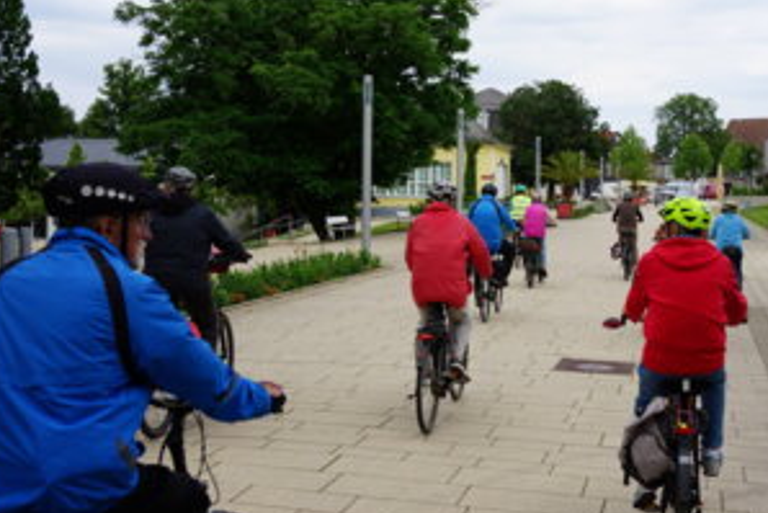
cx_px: 479
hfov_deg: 41.6
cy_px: 192
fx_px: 1003
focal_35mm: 47
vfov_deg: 28.6
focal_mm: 35
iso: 100
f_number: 7.1
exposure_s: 1/320
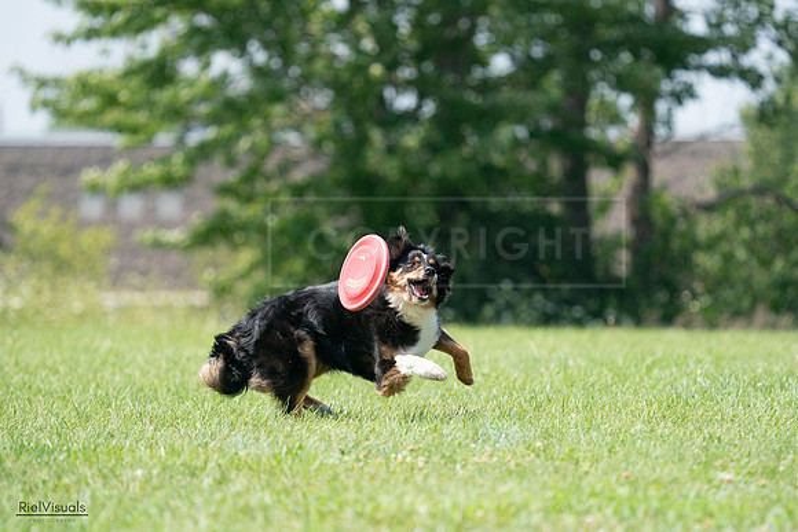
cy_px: 266
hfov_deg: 6.0
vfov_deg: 4.0
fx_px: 7627
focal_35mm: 344
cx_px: 399
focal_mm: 344
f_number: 6.3
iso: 2000
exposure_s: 1/4000
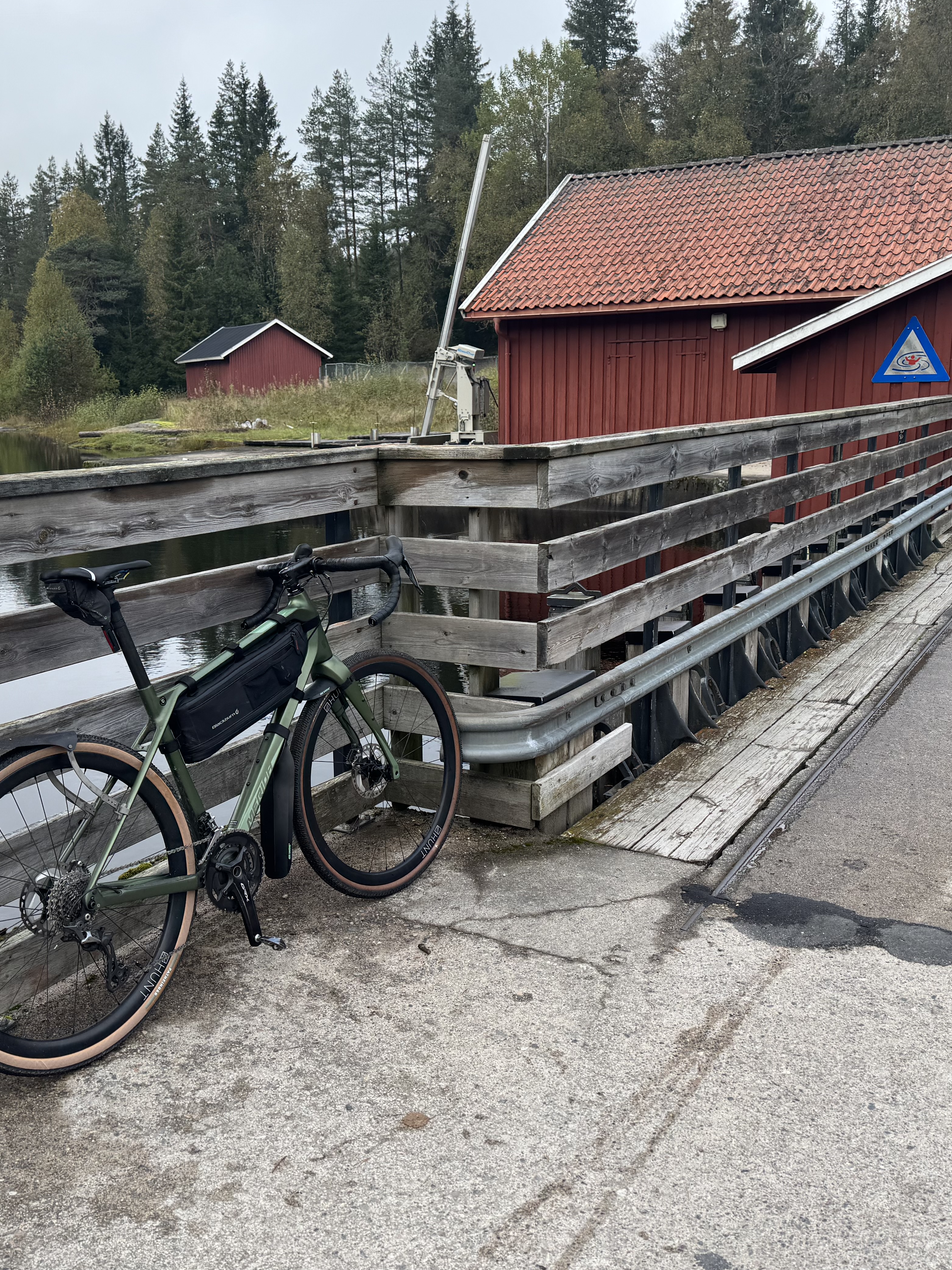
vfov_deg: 55.3
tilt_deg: -13.3
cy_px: 622
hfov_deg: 42.9
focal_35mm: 33
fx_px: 1210
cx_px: 432
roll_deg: -0.8
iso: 80
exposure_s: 1/747
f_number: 1.78
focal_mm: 6.76
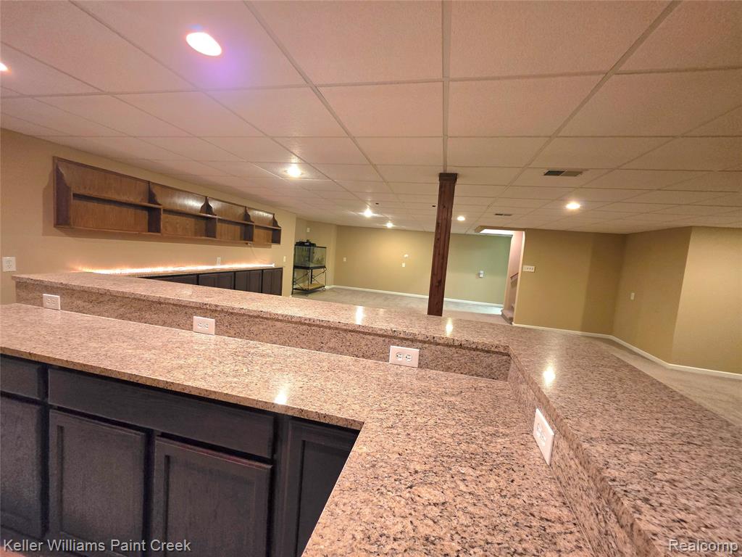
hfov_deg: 106.2
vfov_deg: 89.9
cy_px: 278
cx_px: 371
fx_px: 279
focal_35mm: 13
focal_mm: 2.2
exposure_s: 1/60.2
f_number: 1.9
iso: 800
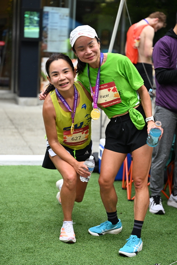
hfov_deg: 19.5
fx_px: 516
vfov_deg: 28.8
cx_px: 88
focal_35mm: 70
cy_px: 132
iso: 1250
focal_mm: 70
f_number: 2.8
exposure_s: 1/1600
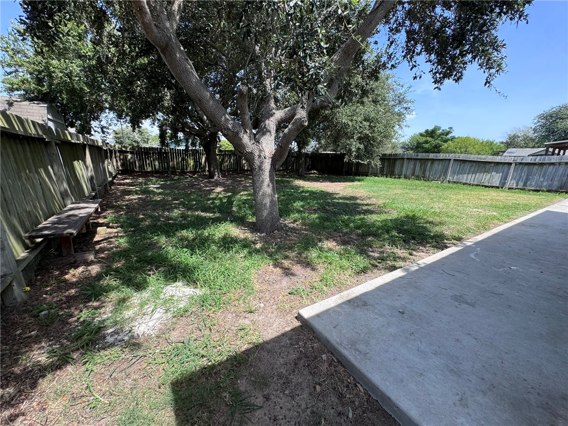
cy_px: 213
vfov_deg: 85.7
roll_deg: -0.9
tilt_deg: -13.9
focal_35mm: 14
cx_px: 284
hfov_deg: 102.1
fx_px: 230
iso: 40
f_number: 2.2
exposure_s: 1/636
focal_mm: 2.22
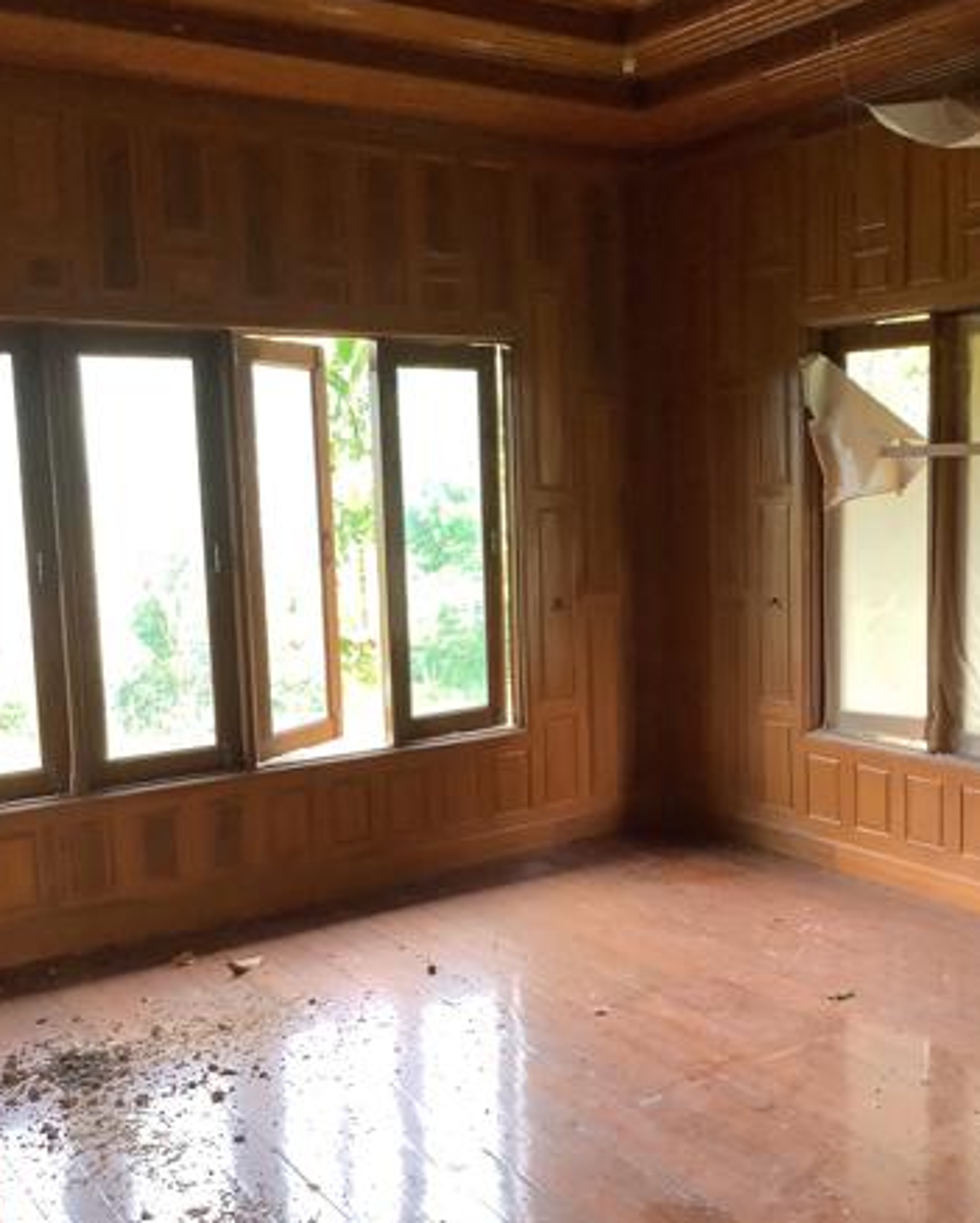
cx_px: 568
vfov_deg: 47.9
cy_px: 625
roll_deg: +1.9
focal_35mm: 38
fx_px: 1376
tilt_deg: -5.1
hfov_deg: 39.1
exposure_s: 1/50
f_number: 2.4
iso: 100
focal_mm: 3.3
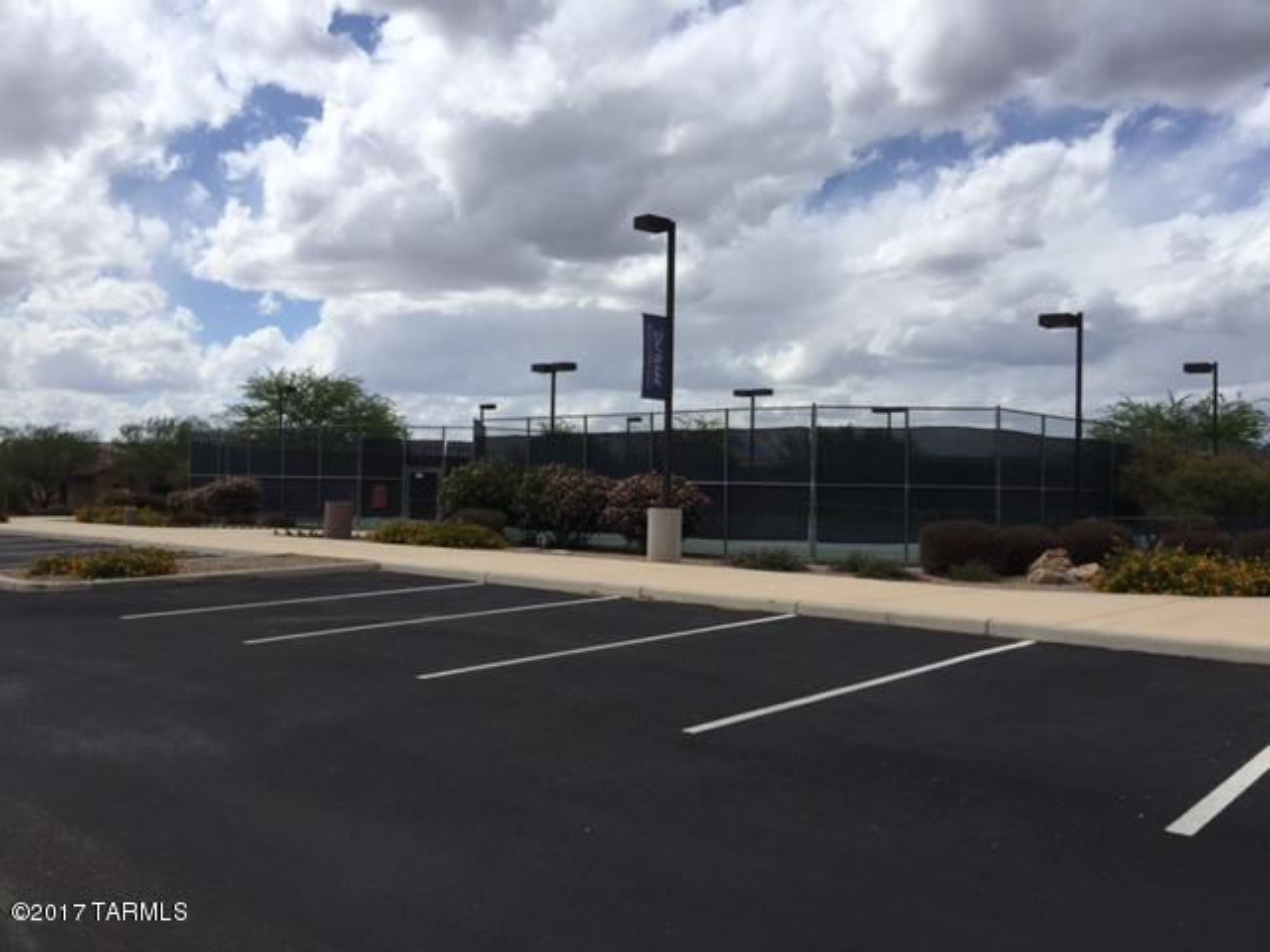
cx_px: 635
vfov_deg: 48.2
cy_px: 476
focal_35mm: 29
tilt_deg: +0.7
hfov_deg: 61.7
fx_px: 1064
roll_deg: -0.8
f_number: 2.2
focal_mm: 4.15
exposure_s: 1/3968
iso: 32
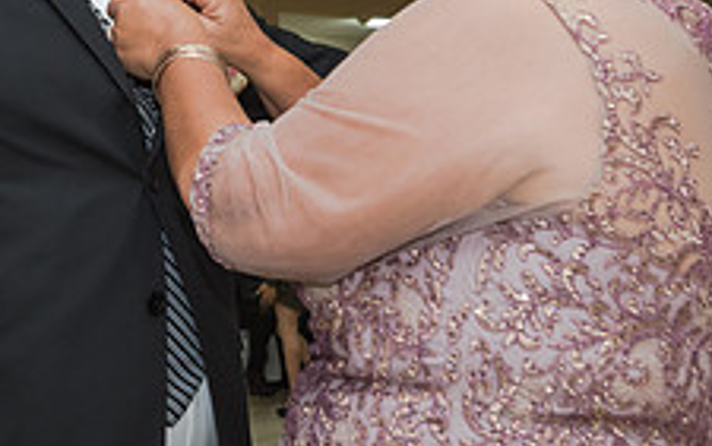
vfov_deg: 13.9
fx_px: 1787
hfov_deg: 22.2
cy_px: -55
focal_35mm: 92
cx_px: 133
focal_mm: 35
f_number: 4
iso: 1600
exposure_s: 1/100
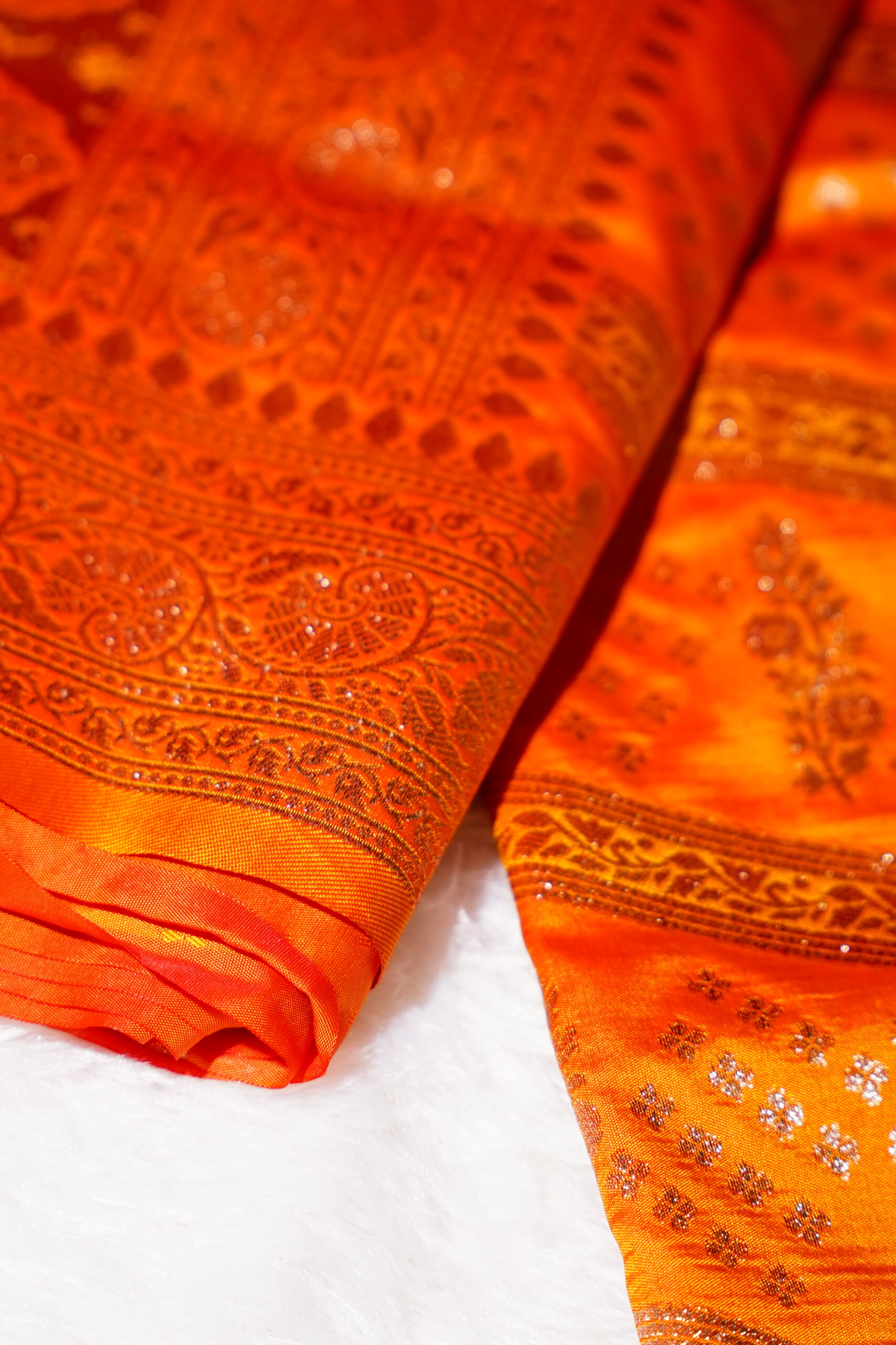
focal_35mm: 105
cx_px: 448
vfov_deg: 19.5
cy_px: 672
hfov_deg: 13.0
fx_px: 3919
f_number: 2.8
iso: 400
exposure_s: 1/200
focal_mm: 70
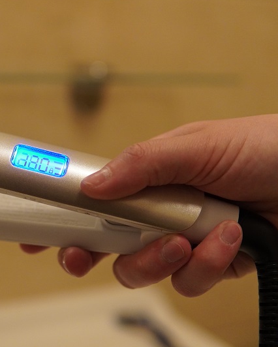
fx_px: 709
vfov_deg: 27.5
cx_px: 18
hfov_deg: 21.6
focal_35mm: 69
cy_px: 180
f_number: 2
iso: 1600
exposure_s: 1/160
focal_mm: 30
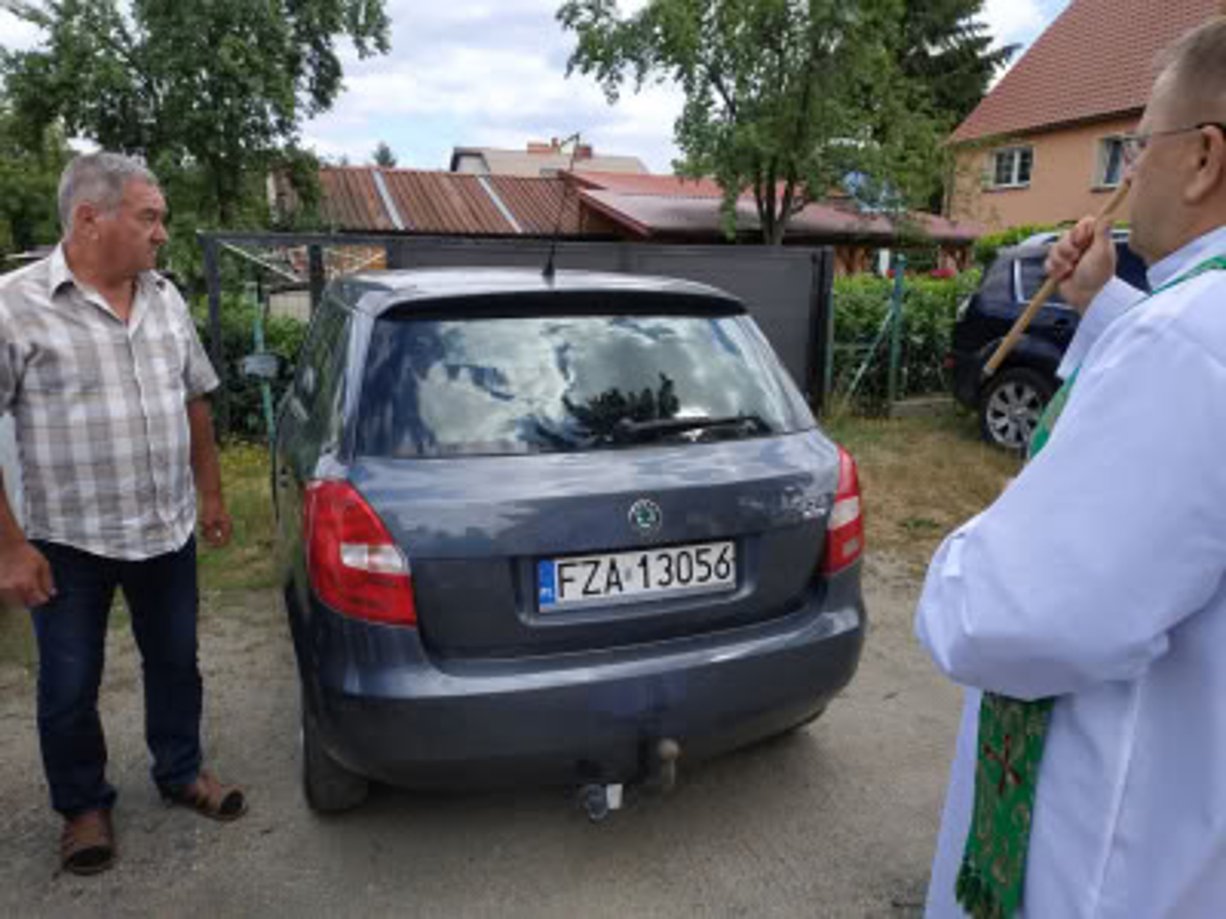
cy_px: 460
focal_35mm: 24
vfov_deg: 56.8
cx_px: 613
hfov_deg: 71.6
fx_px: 850
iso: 200
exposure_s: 1/1629
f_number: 1.9
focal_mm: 3.94
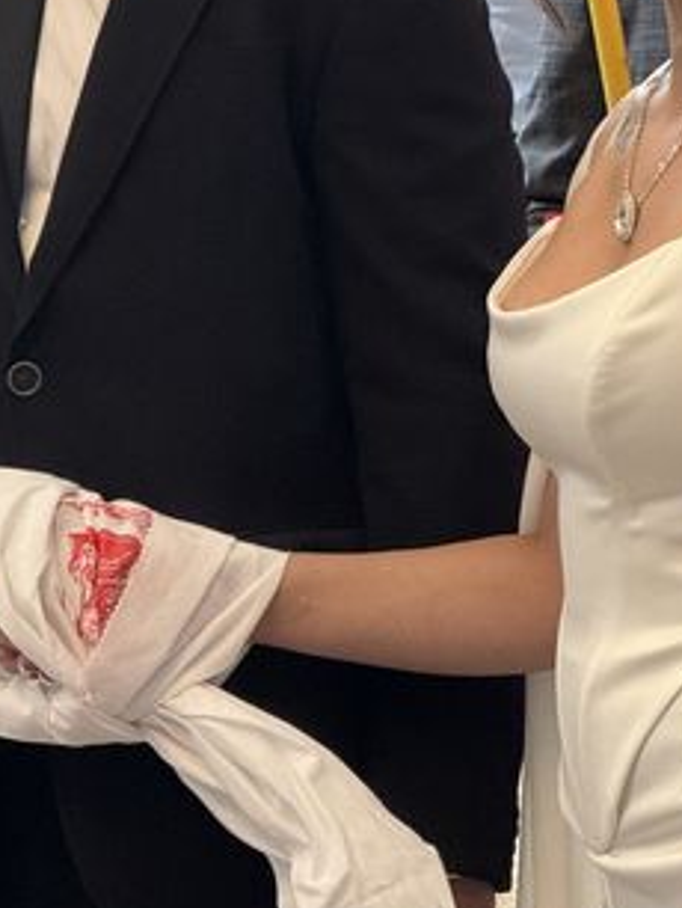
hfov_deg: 4.9
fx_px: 7948
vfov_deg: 6.5
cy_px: -85
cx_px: 350
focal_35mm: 303
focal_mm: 15.66
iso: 250
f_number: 2.8
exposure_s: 1/50
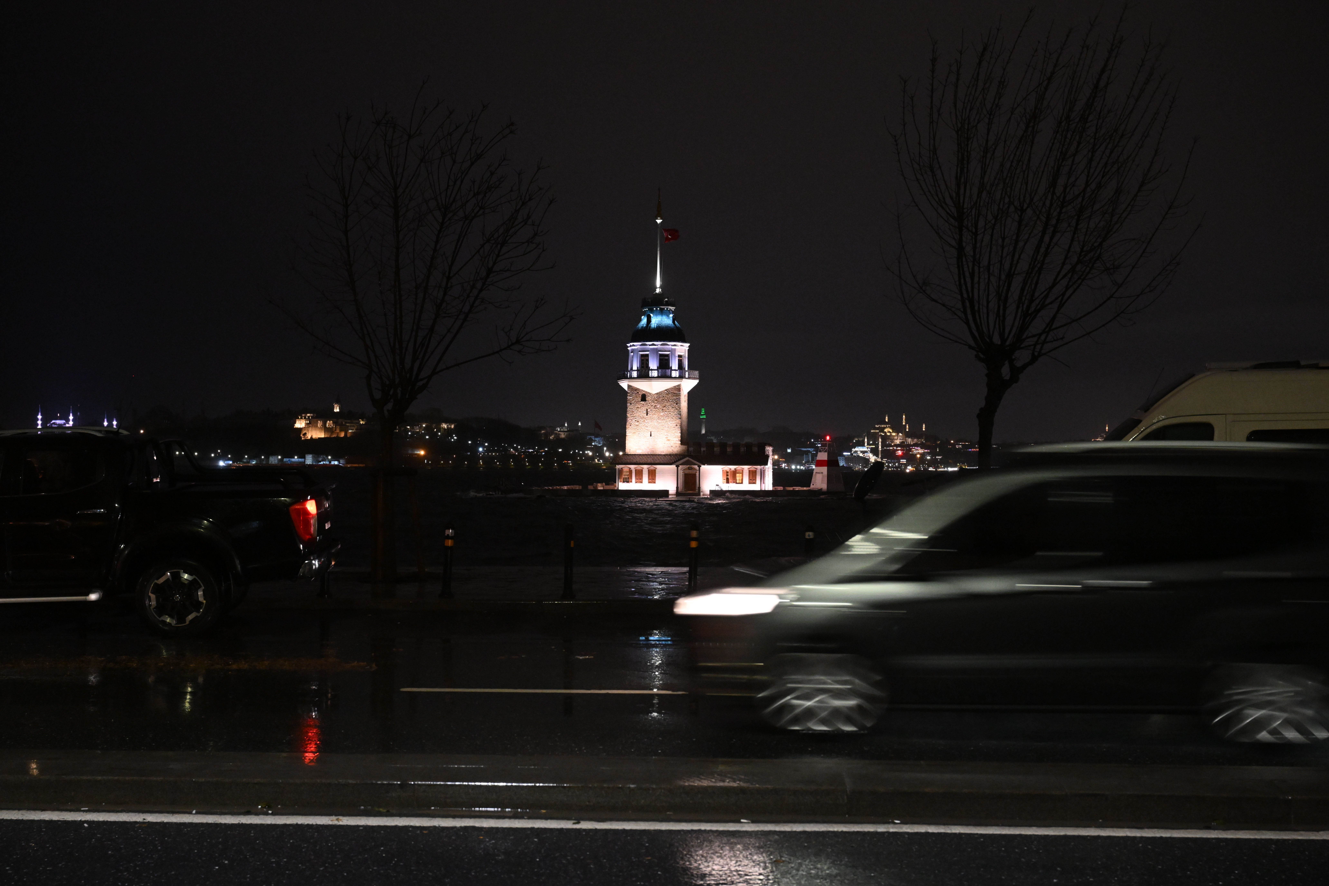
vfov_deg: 29.2
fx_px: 1698
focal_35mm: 46
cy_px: 443
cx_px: 664
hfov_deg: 42.7
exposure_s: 1/25
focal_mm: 46
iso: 5000
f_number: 5.6
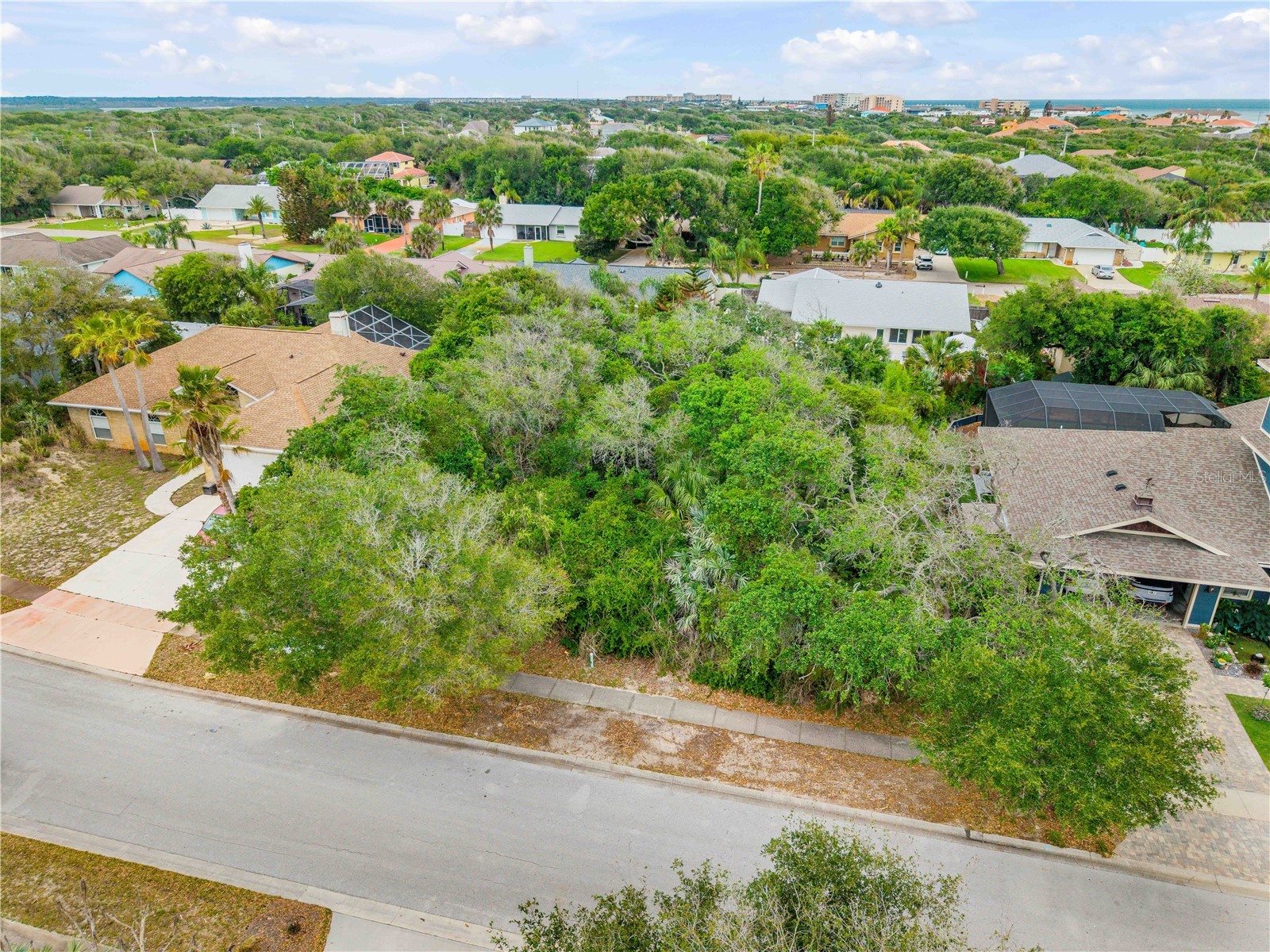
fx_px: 881
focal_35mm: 24
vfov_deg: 56.8
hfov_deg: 71.6
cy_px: 476
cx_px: 635
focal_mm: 8.67
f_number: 1.8
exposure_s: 1/60
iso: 140
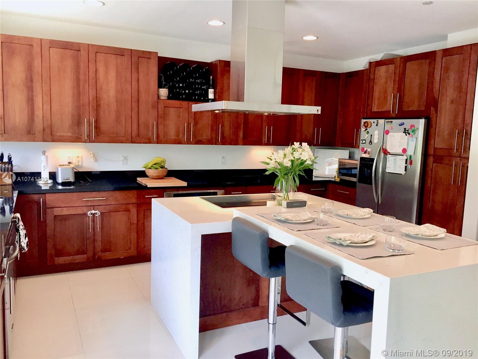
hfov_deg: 61.7
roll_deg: -2.6
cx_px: 239
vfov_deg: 48.2
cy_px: 180
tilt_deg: -5.9
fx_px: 400
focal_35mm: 29
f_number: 2.2
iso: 40
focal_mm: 4.15
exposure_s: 1/30
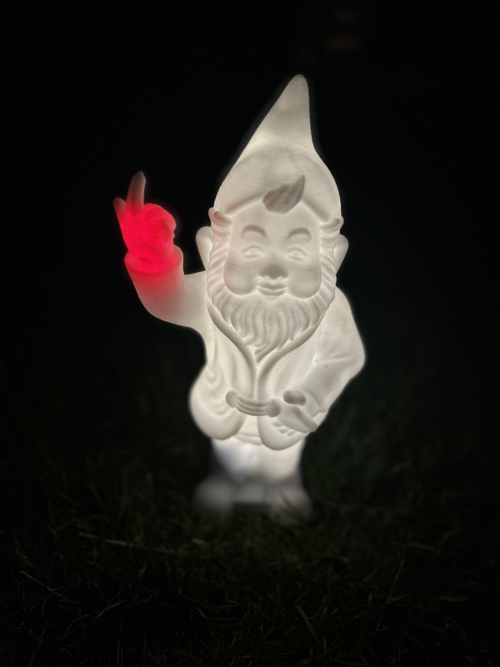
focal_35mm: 26
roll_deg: -4.6
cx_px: 250
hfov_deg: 53.1
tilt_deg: -26.8
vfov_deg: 67.3
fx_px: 501
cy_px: 334
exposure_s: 1/100
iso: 50
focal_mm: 5.7
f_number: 1.5
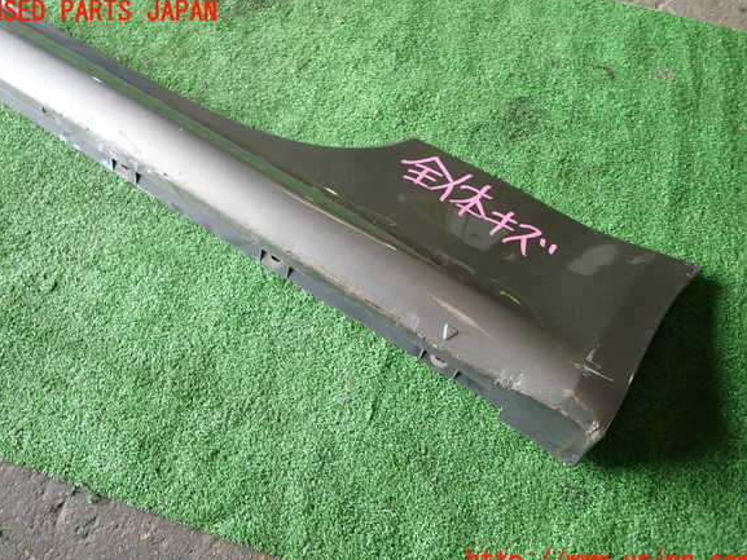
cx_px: 370
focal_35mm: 26
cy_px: 287
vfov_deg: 53.1
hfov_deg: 67.3
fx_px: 561
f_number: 2
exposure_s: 1/60
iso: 125
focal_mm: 4.5
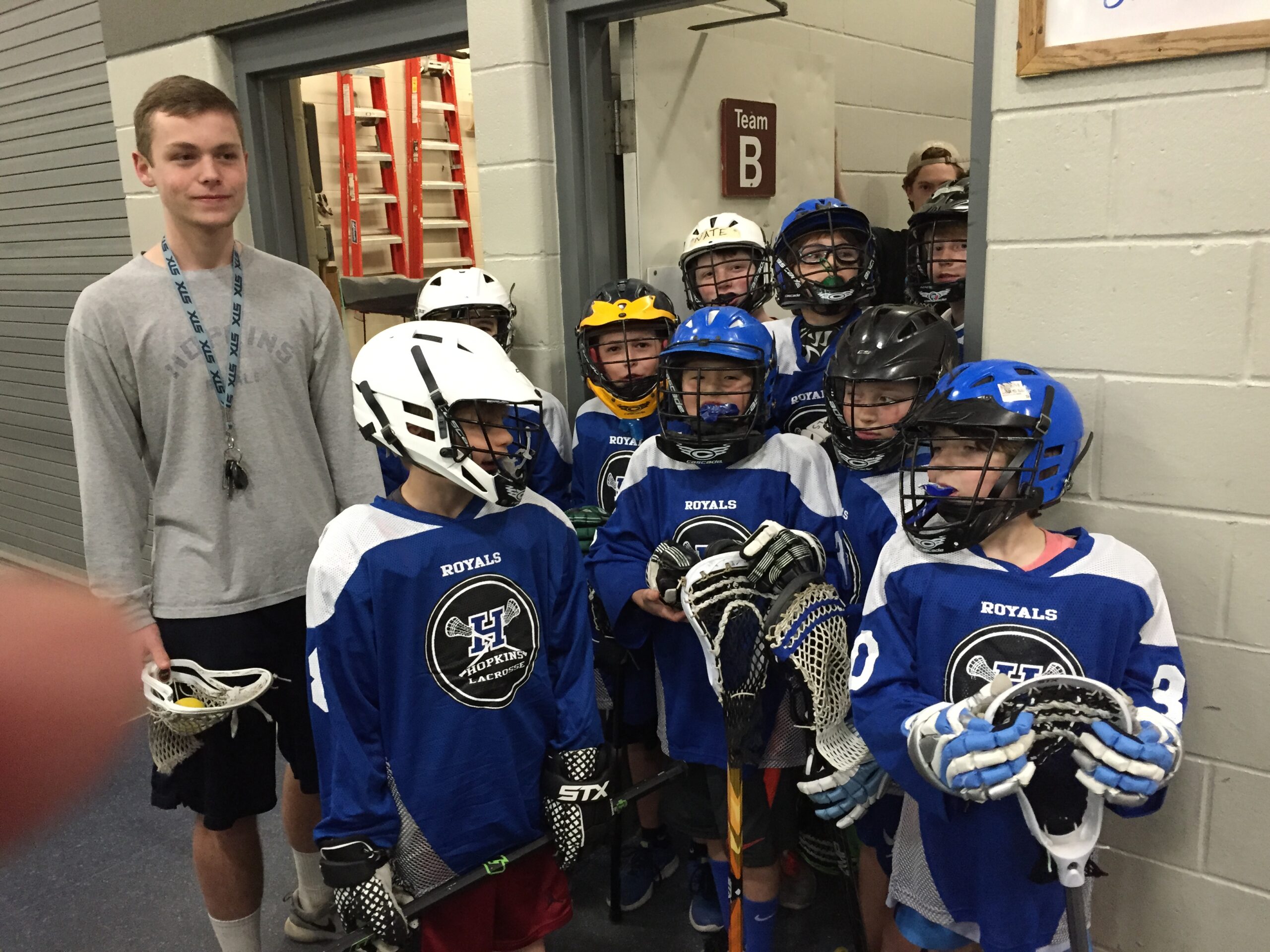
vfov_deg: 48.2
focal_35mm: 29
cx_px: 635
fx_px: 1064
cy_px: 476
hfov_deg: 61.7
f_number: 2.2
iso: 200
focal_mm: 4.15
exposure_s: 1/30
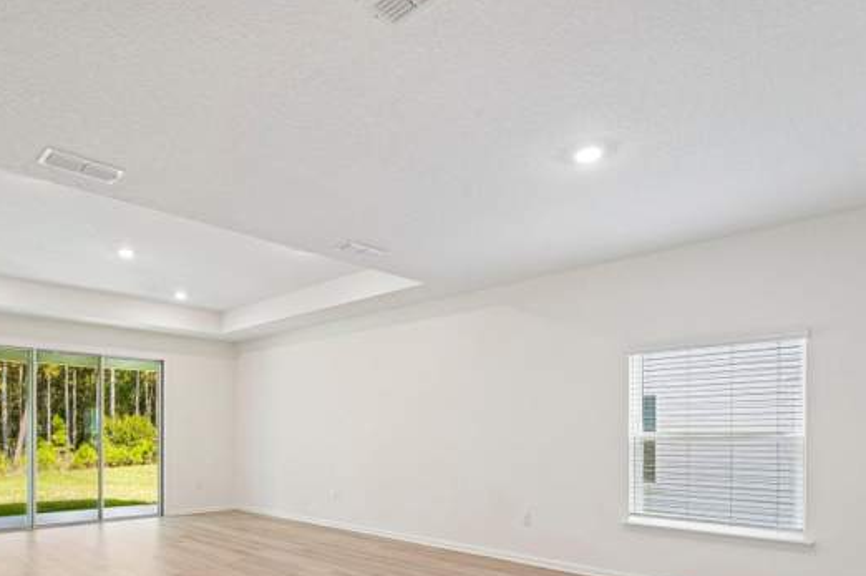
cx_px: 352
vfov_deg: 52.2
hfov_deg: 74.7
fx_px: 560
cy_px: 427
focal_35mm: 23
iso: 400
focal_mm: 15.2
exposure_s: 1/30
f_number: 10
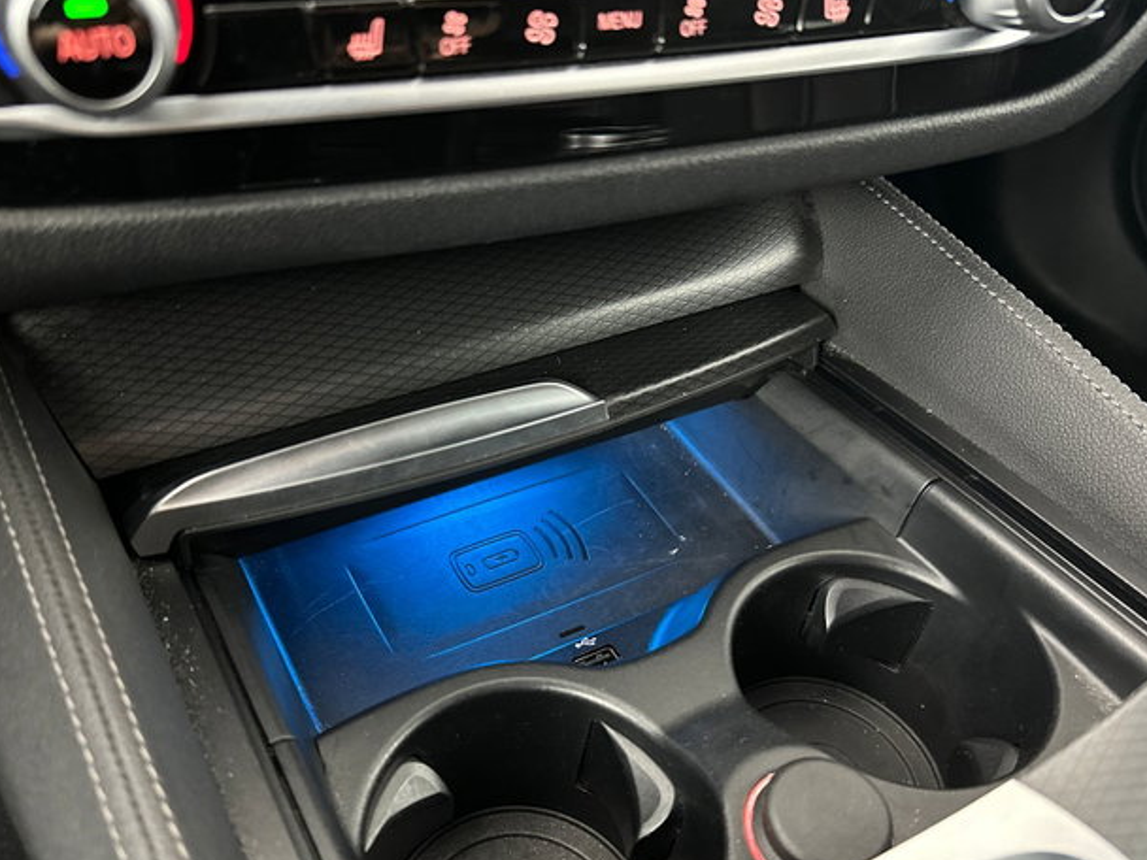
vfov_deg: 46.5
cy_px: 517
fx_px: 994
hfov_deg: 59.9
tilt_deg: -46.0
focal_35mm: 30
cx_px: 524
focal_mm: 6.86
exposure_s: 1/31
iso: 1000
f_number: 1.78
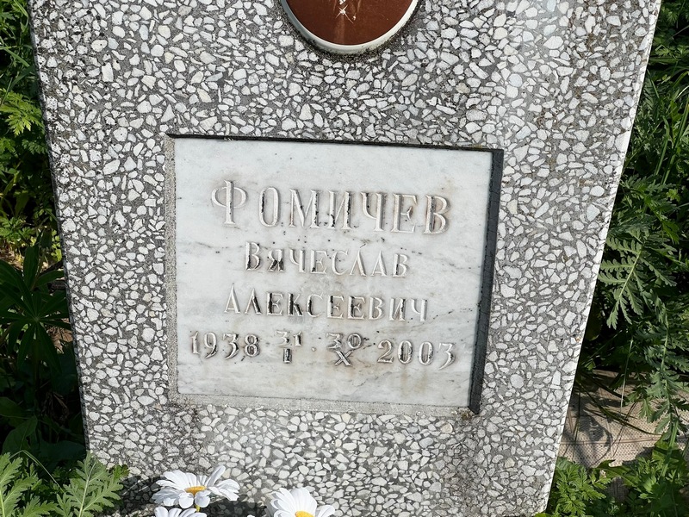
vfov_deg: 19.1
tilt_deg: -31.0
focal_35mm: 77
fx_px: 1533
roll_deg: -0.2
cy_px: 258
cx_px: 344
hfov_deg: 25.3
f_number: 2.8
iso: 32
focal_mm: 9
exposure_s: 1/1309
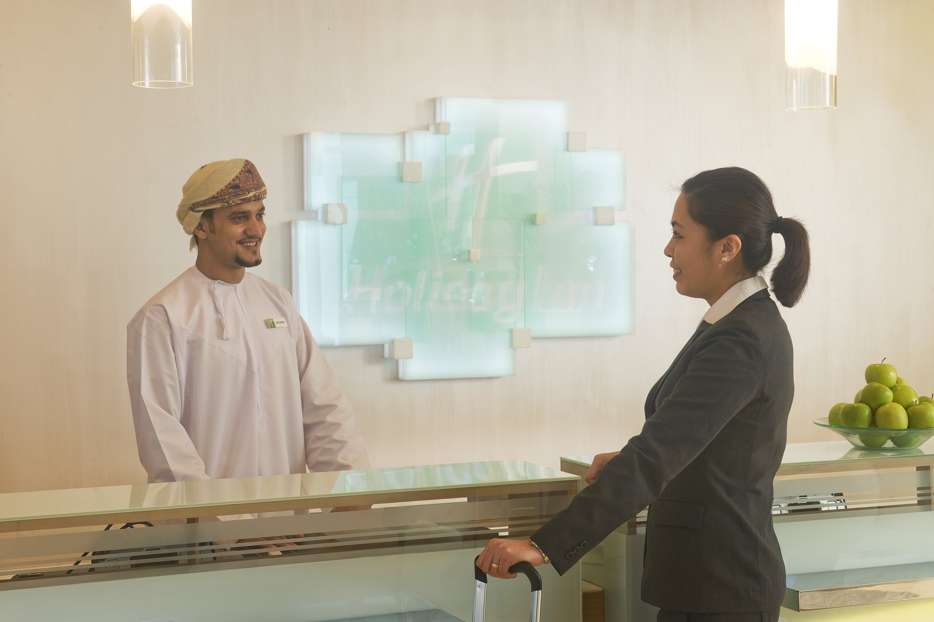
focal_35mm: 60
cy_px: 311
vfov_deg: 22.6
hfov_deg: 33.4
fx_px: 1556
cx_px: 467
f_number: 11
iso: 400
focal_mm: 60
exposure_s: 1/13
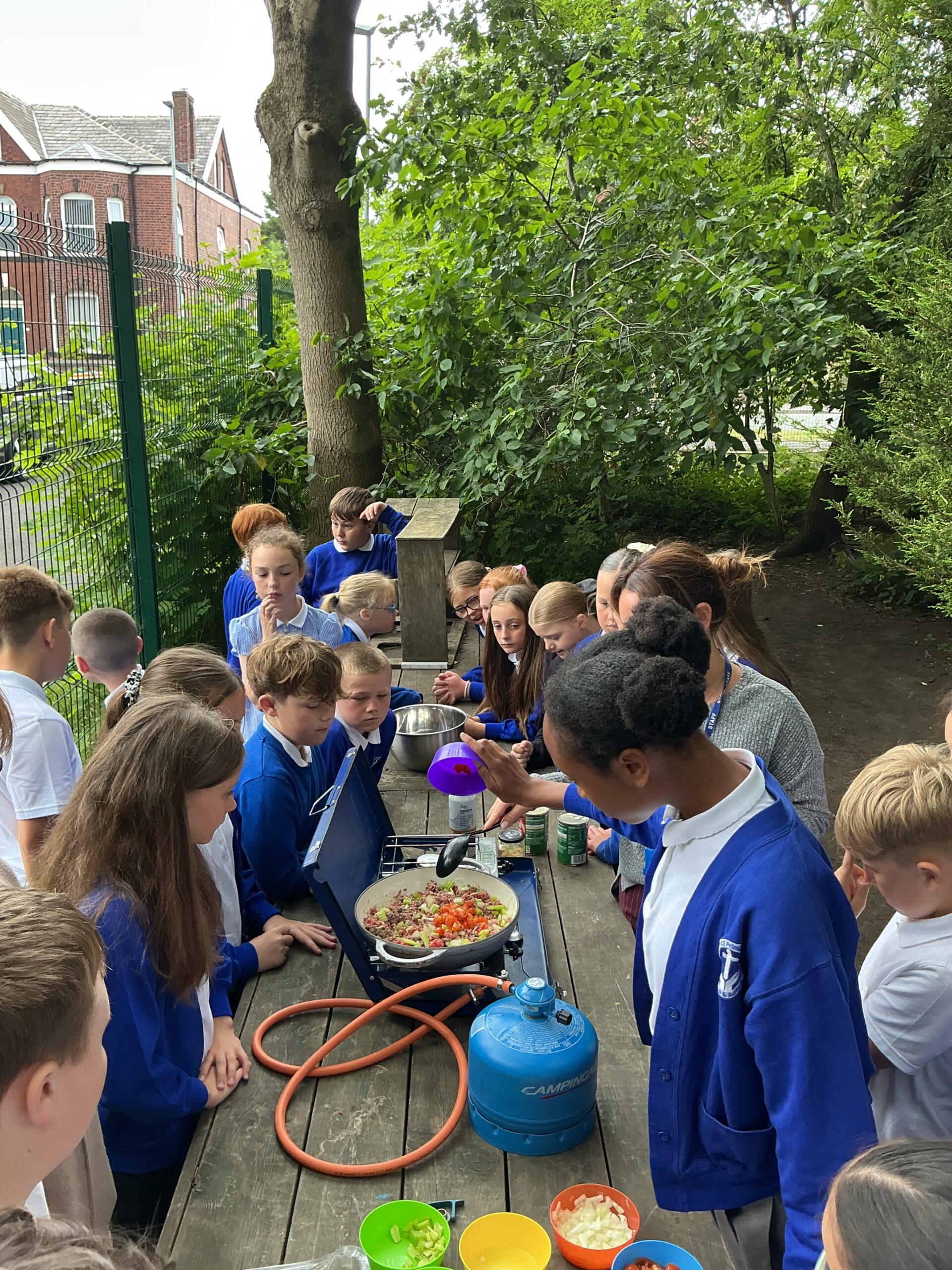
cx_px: 476
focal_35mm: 29
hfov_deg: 48.2
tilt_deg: -16.1
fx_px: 1063
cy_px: 635
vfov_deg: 61.7
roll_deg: -1.9
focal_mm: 3
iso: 64
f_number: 1.8
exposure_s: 1/120
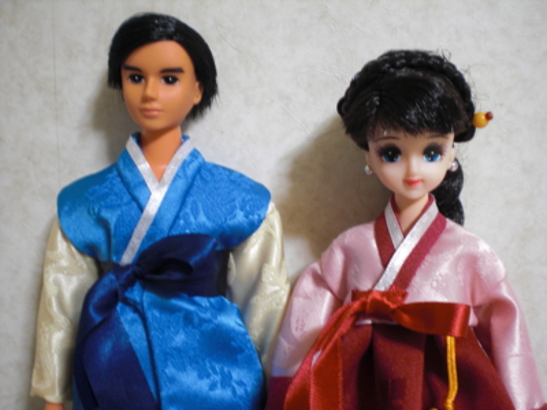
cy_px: 205
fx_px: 600
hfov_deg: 49.0
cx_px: 274
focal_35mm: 38
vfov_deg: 37.7
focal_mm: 6.3
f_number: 3.1
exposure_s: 1/6
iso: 200
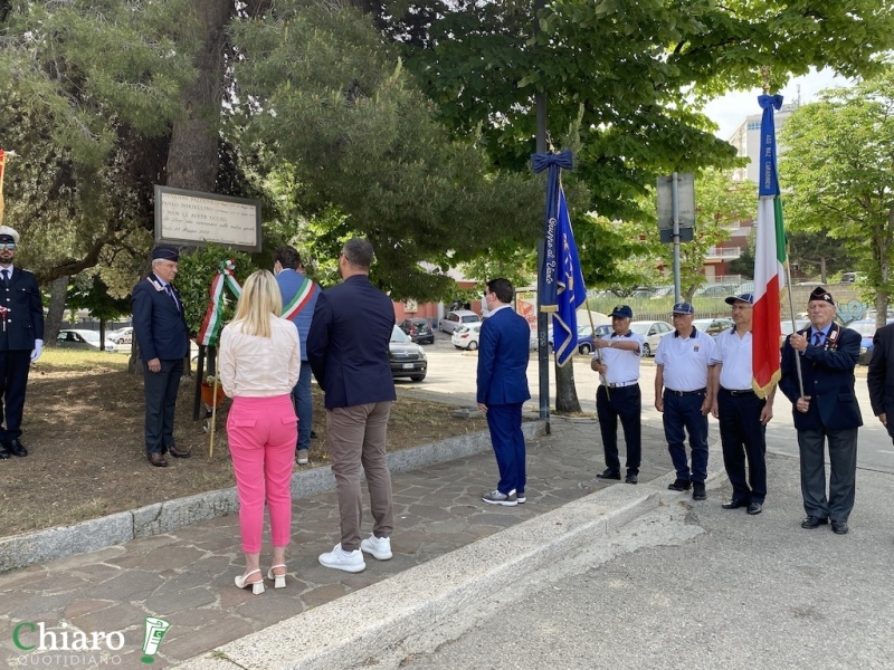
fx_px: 671
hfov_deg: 67.3
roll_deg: +1.2
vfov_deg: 53.1
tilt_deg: -1.4
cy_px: 335
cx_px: 447
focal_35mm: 26
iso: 32
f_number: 1.8
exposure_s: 1/502
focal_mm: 4.25
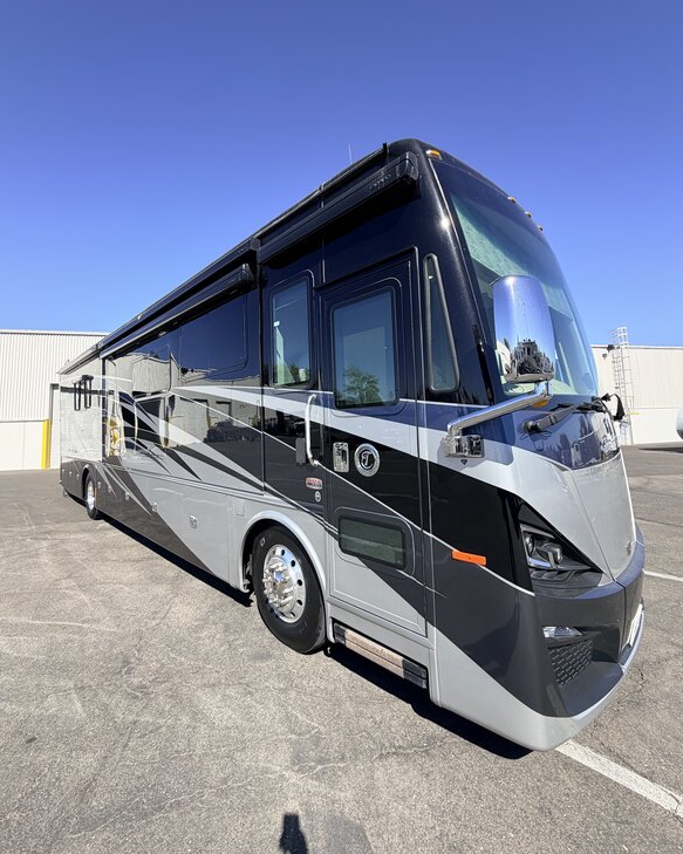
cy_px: 403
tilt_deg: +9.9
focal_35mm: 15
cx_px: 341
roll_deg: +1.5
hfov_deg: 84.0
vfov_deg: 96.7
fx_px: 379
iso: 40
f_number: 2.2
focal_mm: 2.22
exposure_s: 1/770
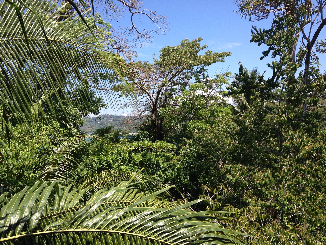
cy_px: 122
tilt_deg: -3.1
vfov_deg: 40.7
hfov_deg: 52.6
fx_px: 330
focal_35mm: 35
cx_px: 163
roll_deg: +0.0
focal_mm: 4.28
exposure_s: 1/1004
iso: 50
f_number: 2.4
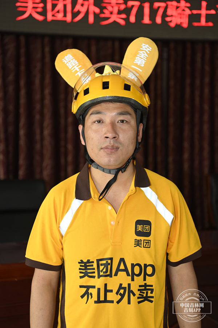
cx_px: 109
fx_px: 563
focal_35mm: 62
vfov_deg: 32.4
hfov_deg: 21.9
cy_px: 164
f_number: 3.5
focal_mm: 62
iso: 640
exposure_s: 1/80
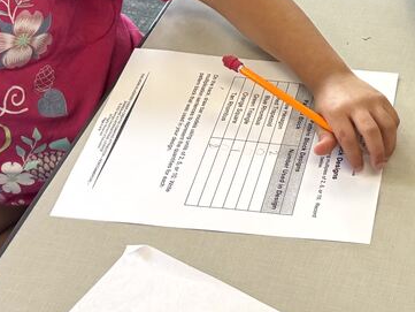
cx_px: 479
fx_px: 816
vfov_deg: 21.4
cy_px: 63
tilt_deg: -44.2
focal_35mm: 68
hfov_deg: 25.9
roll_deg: -6.4
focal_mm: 6.76
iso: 200
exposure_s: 1/60
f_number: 1.78
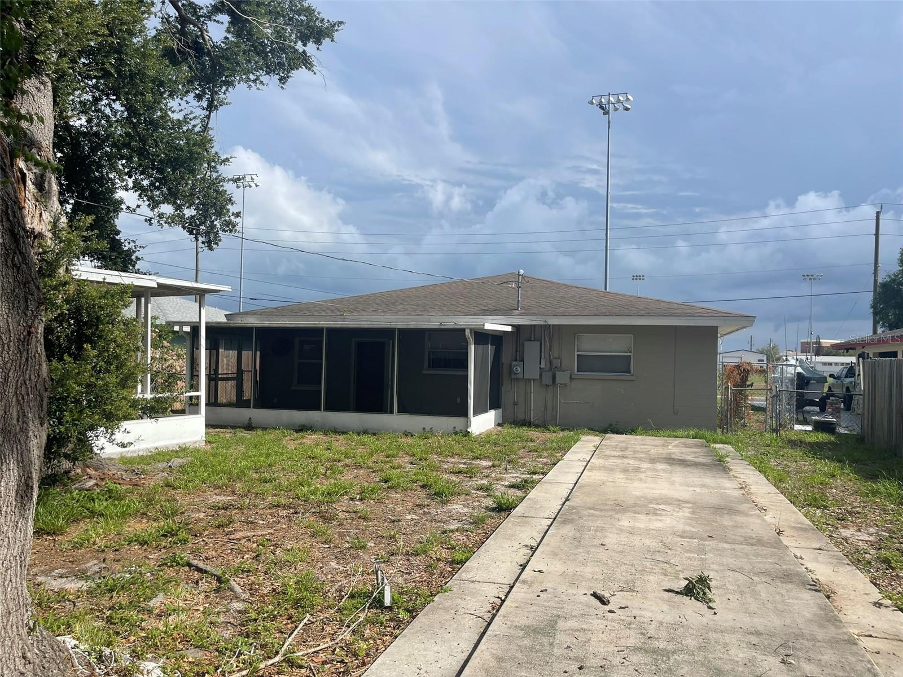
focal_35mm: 25
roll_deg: -1.5
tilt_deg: +1.8
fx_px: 652
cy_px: 338
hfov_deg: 69.4
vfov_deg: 54.9
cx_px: 452
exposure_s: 1/3448
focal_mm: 5.1
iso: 32
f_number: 1.6
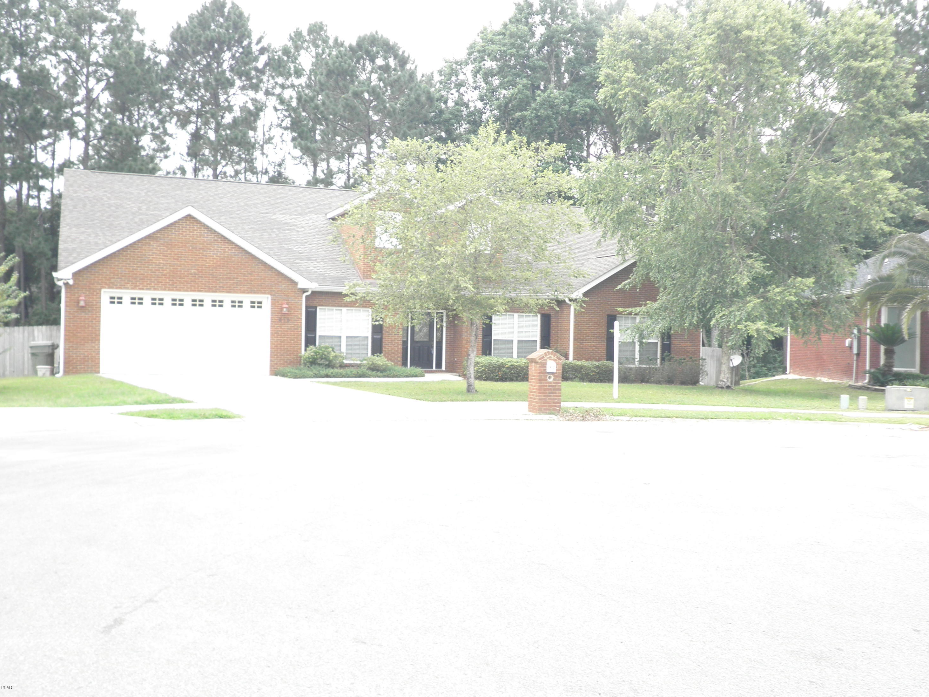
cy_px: 352
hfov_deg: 46.8
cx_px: 463
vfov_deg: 36.0
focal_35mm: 40
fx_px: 1074
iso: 64
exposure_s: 1/80
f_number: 4
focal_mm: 7
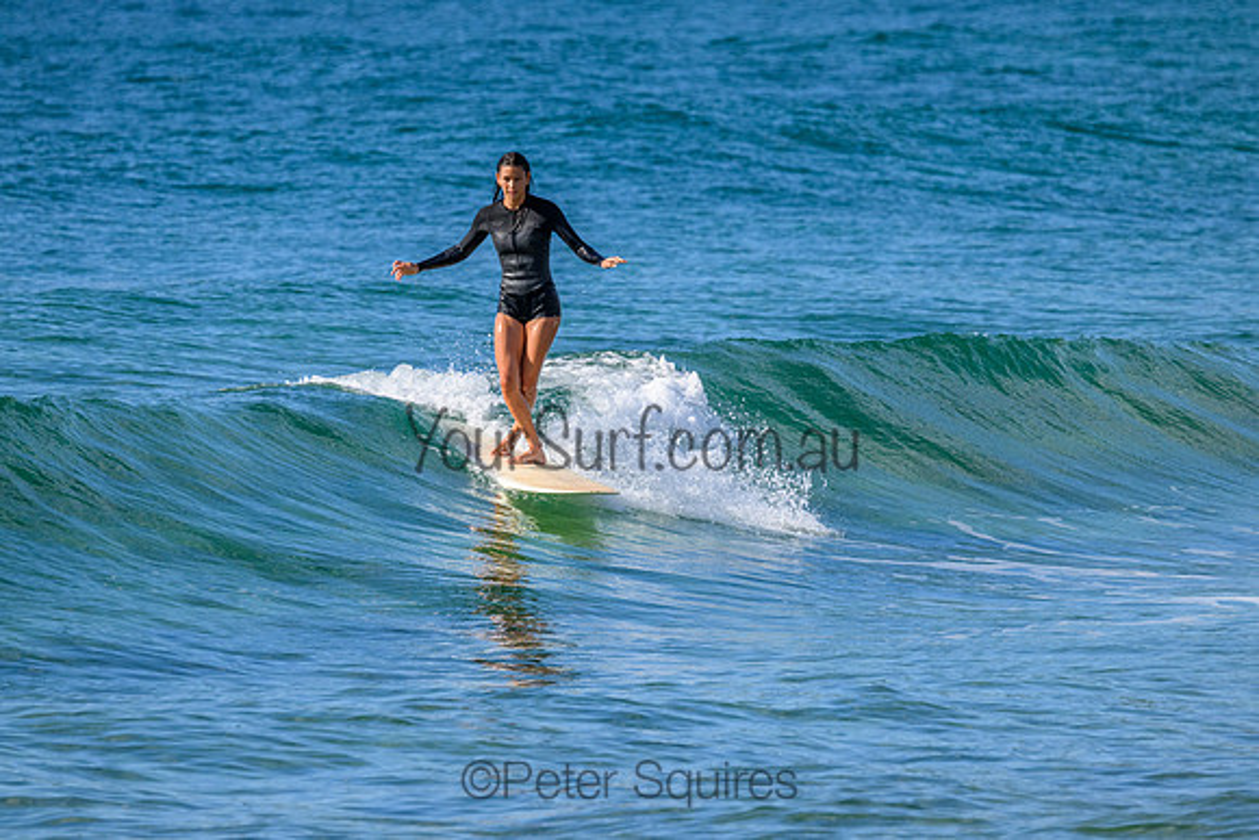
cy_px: 420
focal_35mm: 590
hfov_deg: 3.5
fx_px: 20637
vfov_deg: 2.3
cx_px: 630
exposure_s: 1/2000
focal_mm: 590
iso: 1800
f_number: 11
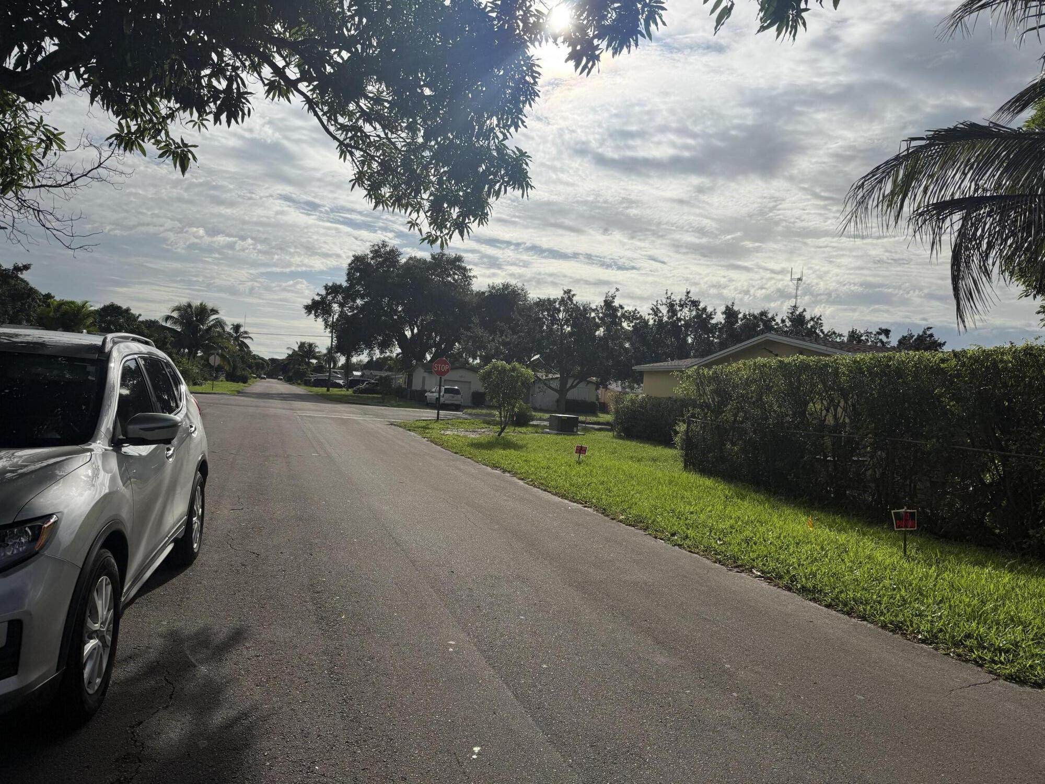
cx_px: 522
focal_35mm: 24
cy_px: 392
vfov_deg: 56.8
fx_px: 725
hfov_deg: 71.6
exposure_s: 1/14286
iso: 64
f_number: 1.78
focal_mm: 6.76
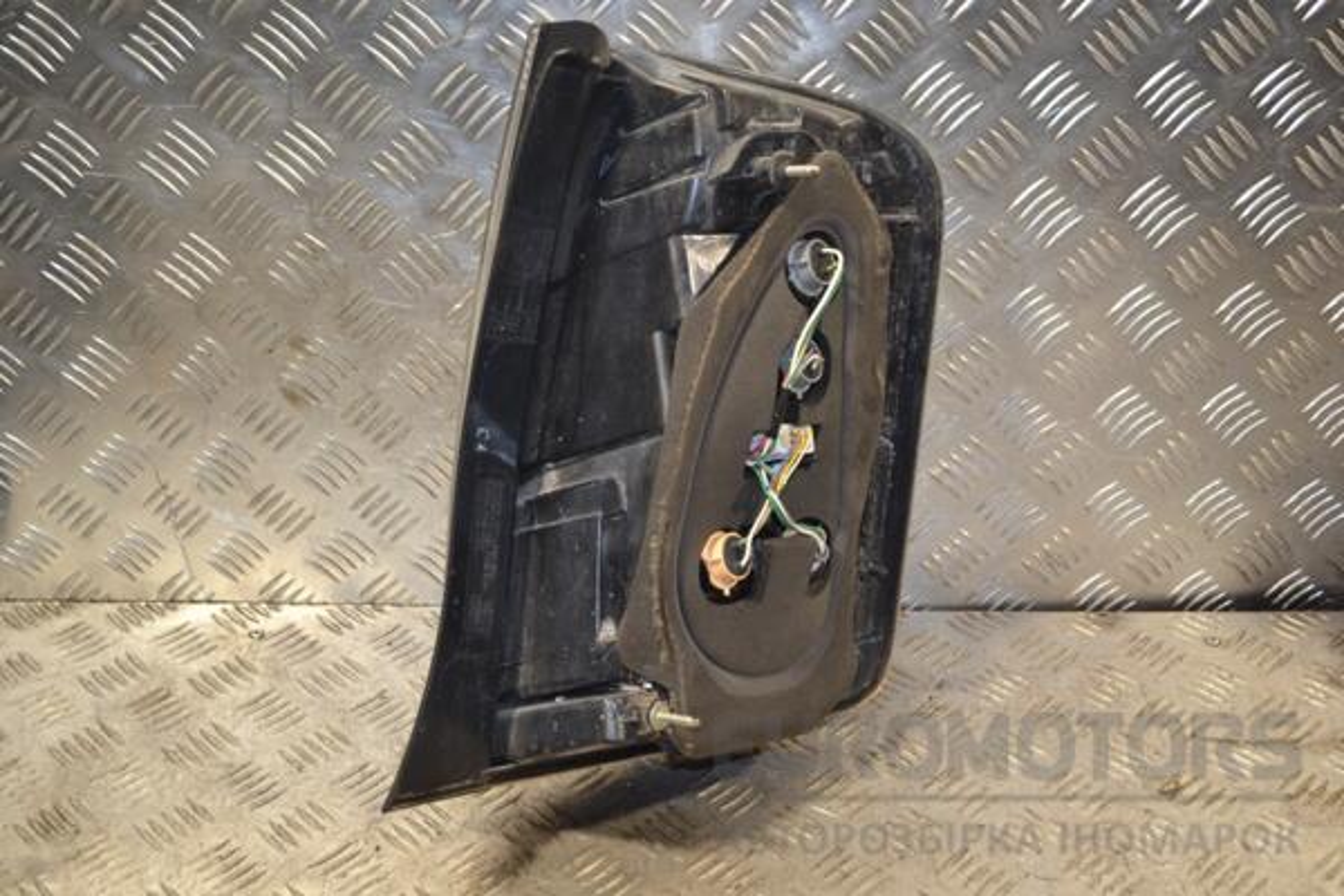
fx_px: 1792
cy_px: 448
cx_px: 672
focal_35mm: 48
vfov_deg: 28.1
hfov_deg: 41.1
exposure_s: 1/80
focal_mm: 32
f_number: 4.8
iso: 400
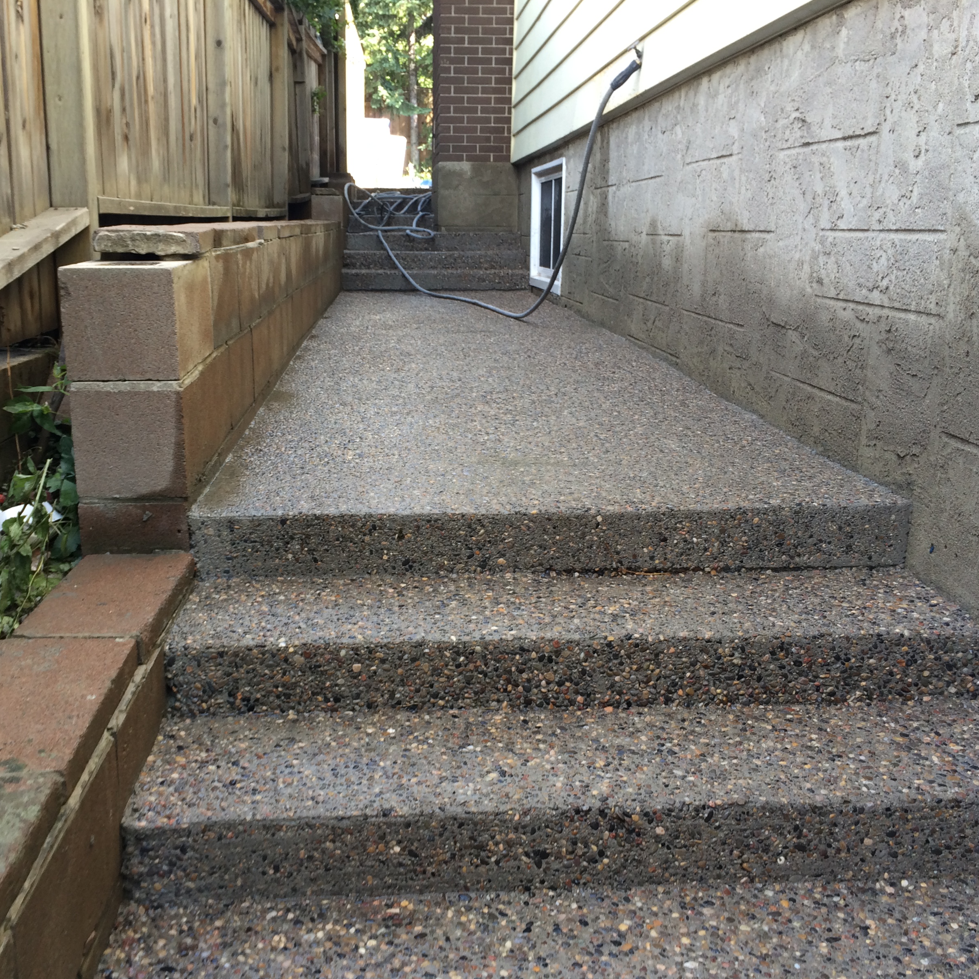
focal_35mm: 36
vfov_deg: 46.0
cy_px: 494
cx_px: 426
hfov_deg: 45.9
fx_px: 1152
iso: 40
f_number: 2.2
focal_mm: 4.12
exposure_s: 1/60
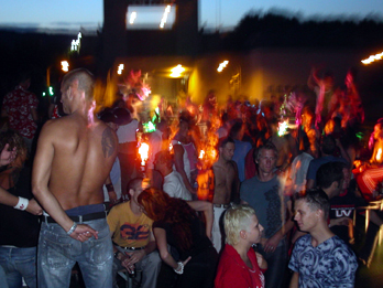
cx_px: 166
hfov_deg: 42.9
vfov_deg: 32.9
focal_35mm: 44
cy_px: 137
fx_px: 487
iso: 149
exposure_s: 3
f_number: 2.8
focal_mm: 7.8
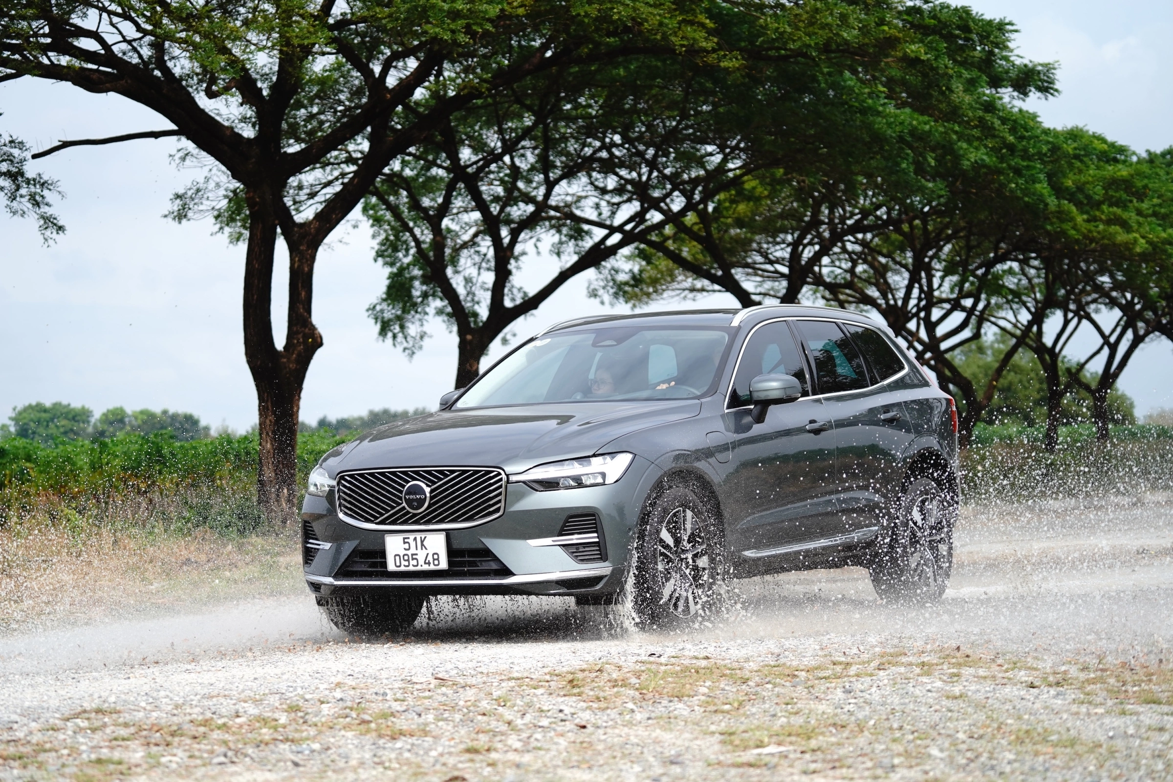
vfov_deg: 14.7
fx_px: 3030
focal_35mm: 93
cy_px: 391
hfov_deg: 21.9
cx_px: 586
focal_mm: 93
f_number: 4
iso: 250
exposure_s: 1/1600
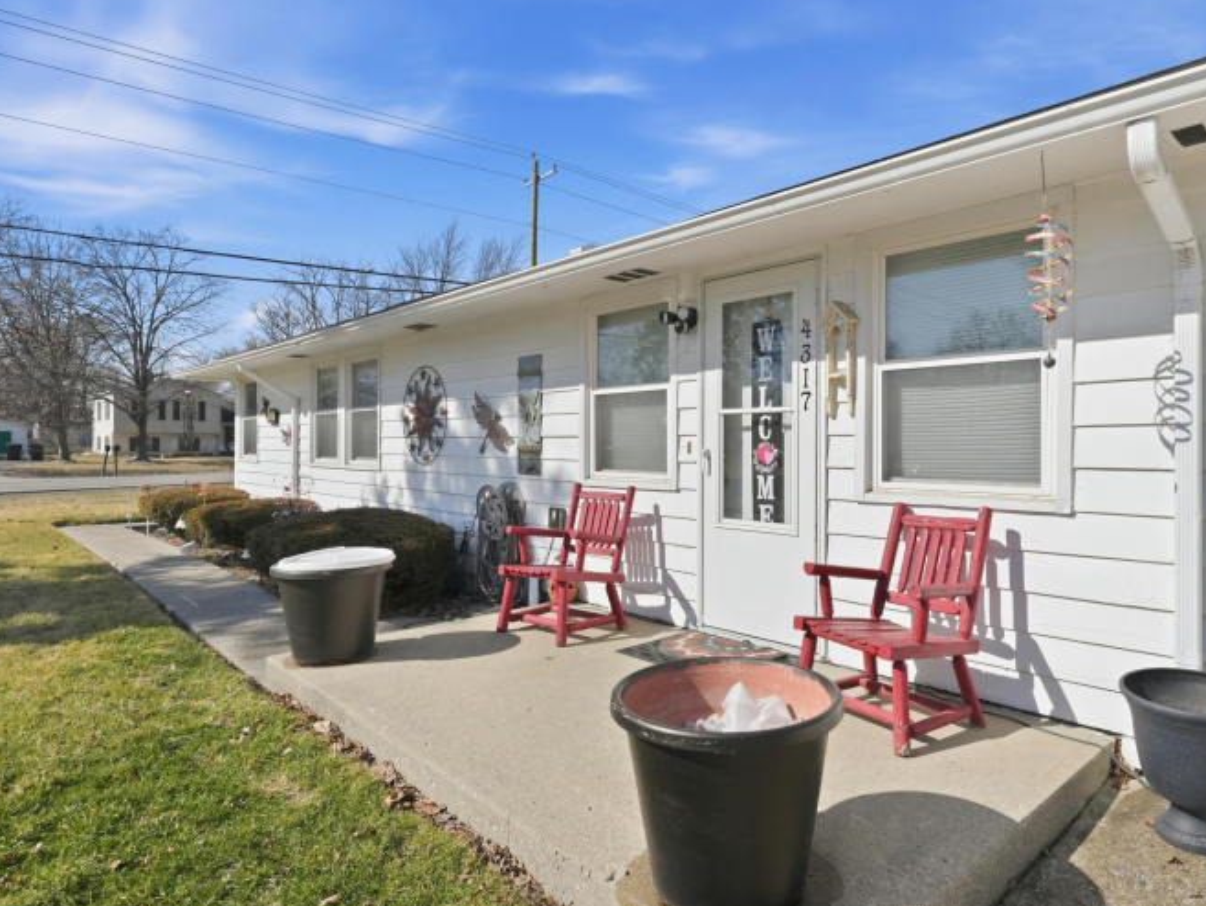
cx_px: 680
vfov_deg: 58.9
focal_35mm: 23
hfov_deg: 73.6
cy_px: 453
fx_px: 802
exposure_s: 1/2500
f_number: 9
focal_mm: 14
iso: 640
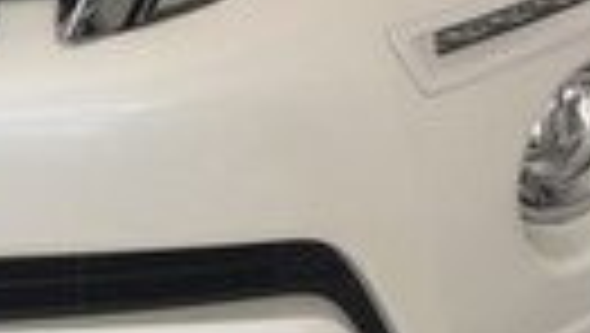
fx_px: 2490
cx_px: -595
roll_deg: +0.2
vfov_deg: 7.5
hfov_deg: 12.0
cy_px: -196
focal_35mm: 159
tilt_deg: -11.5
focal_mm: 4.15
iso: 50
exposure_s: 1/100
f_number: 2.2
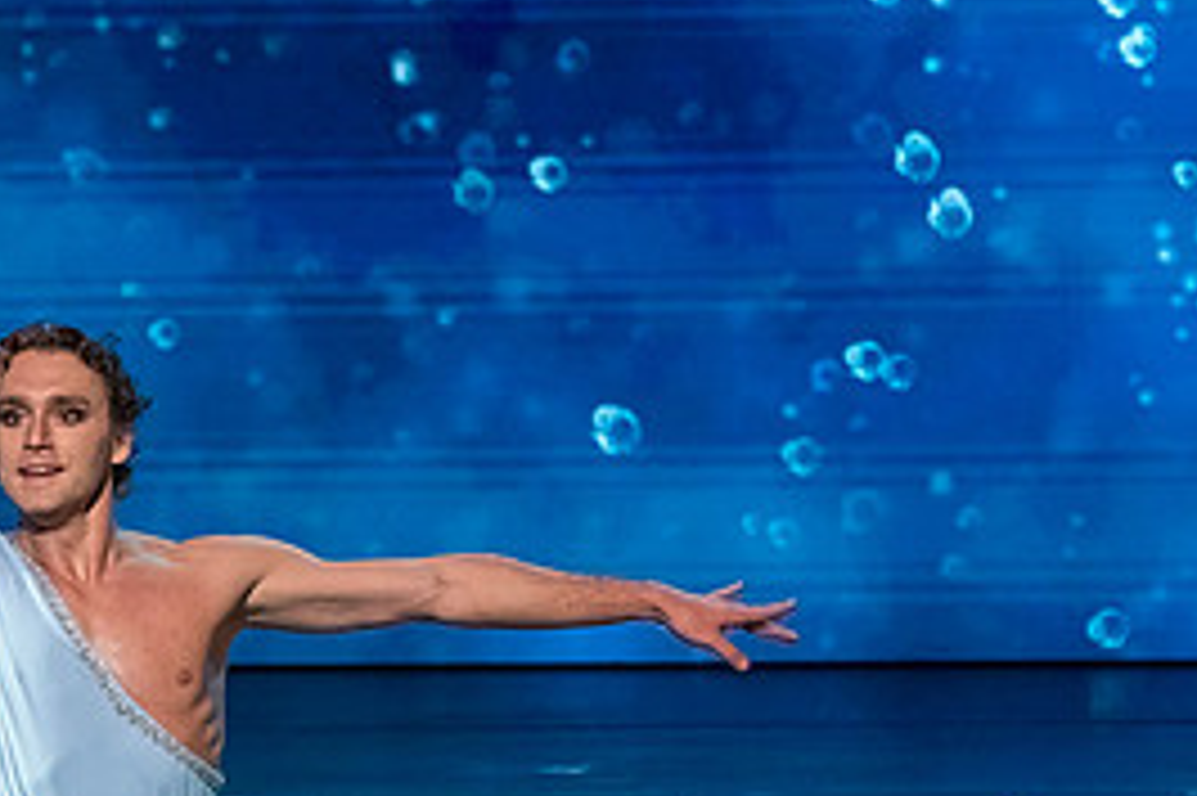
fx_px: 28144
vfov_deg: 1.6
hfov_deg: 2.4
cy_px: 478
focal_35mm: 847
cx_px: -68
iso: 6400
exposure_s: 1/400
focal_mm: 352
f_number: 5.6
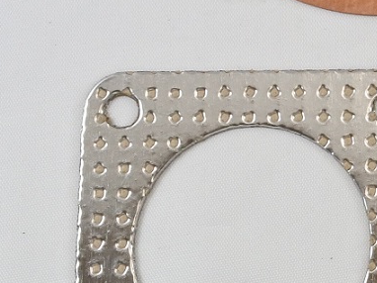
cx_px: 743
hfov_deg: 12.6
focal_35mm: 139
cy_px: 9
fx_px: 1513
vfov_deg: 10.6
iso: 400
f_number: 4
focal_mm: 13.1
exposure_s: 1/200
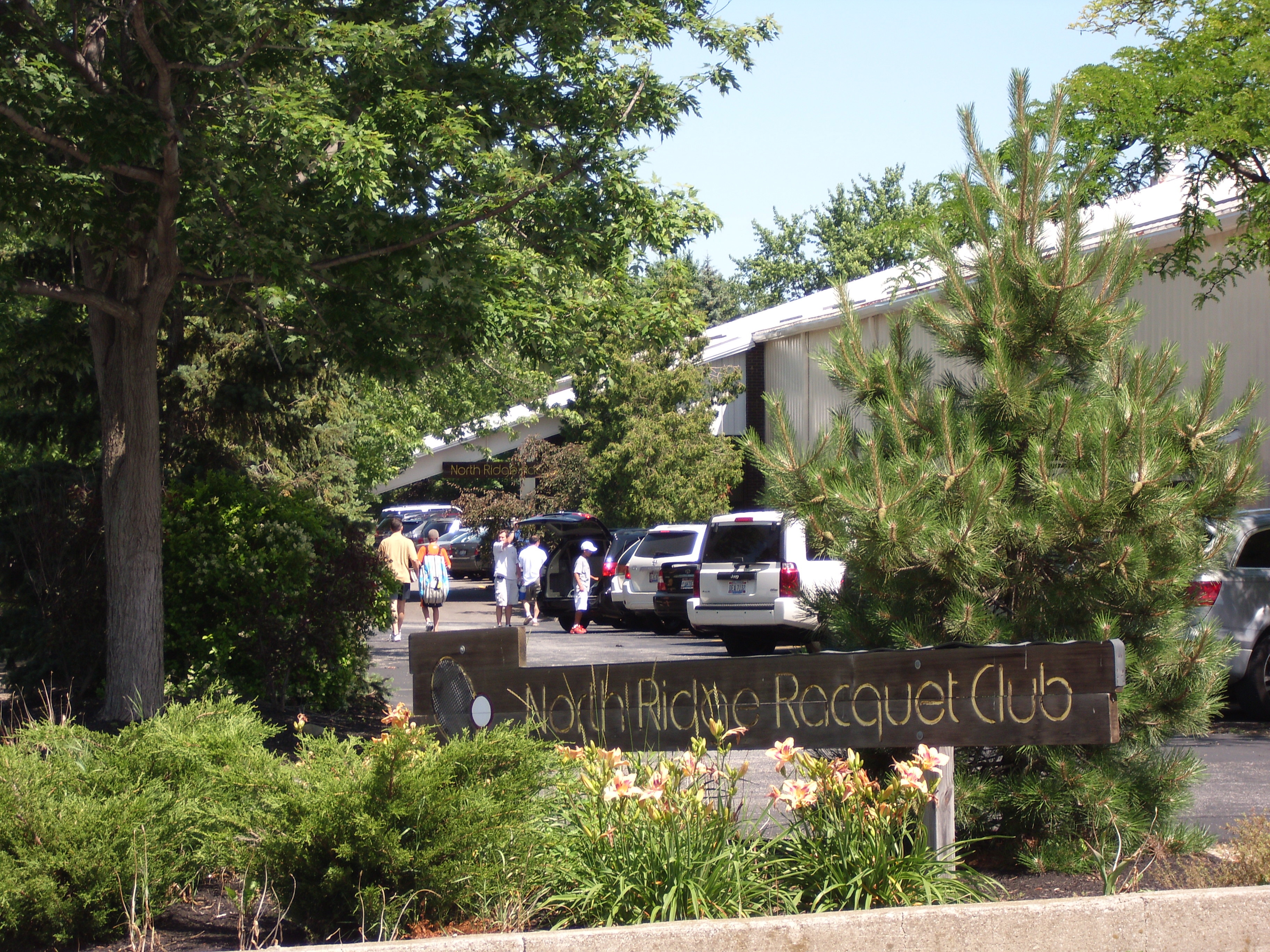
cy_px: 476
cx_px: 635
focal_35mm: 105
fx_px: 3852
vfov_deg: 14.1
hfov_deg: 18.7
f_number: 5.6
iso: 80
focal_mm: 18.9
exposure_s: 1/160
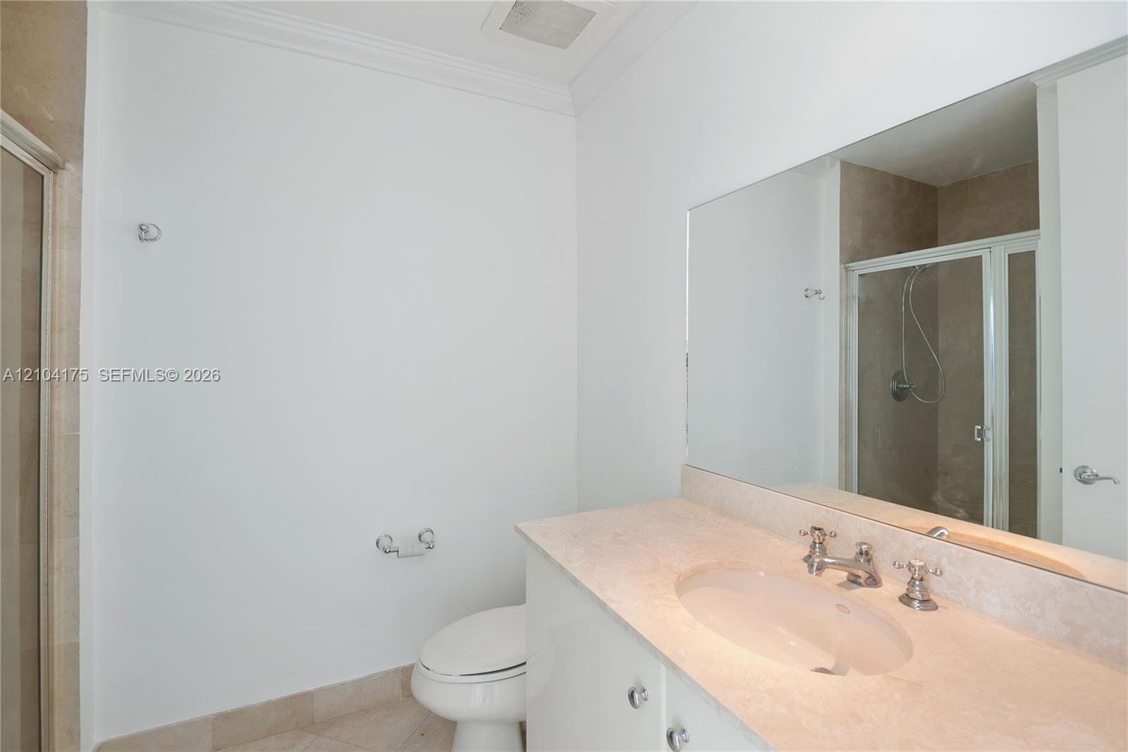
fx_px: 470
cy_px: 376
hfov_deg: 100.4
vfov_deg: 77.3
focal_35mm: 15
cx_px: 564
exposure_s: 1/2
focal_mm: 10
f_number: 8
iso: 100
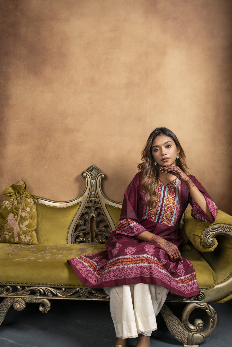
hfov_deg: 37.9
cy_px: 174
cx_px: 116
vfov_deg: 54.4
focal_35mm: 35
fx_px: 338
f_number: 3.2
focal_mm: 35
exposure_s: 1/160
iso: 400
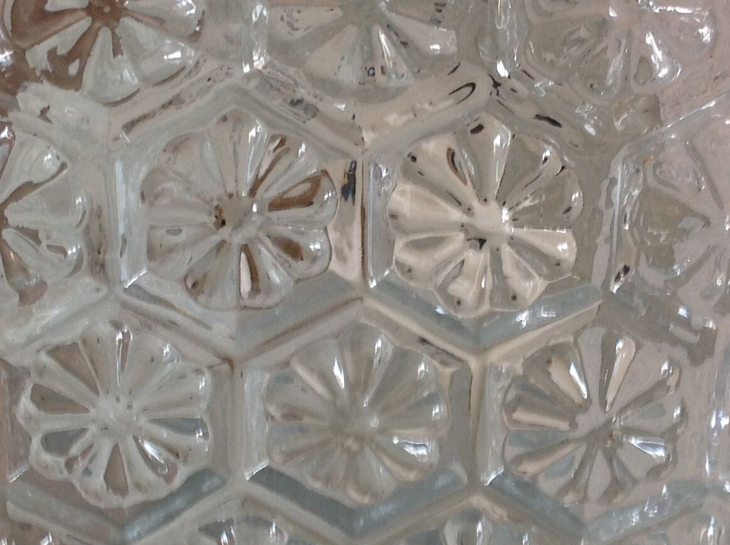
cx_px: 336
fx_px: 1643
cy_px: 297
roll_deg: +0.9
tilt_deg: -14.9
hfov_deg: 25.0
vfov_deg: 18.8
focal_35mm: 78
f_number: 2.4
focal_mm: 4.28
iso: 80
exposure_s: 1/15
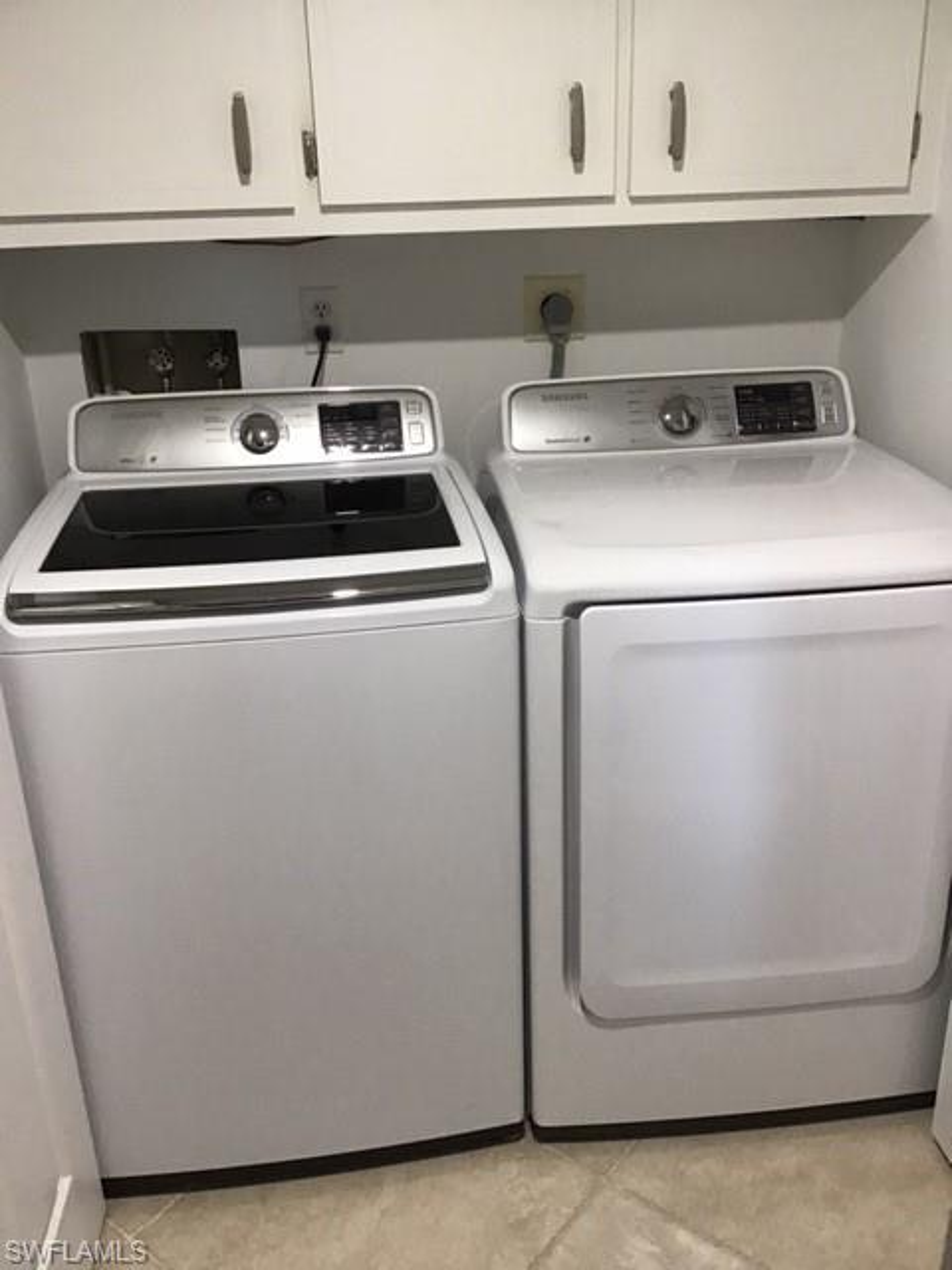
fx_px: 1137
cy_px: 635
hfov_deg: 45.4
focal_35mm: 31
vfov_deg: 58.4
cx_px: 476
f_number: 2.4
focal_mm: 3.3
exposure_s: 1/30
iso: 100
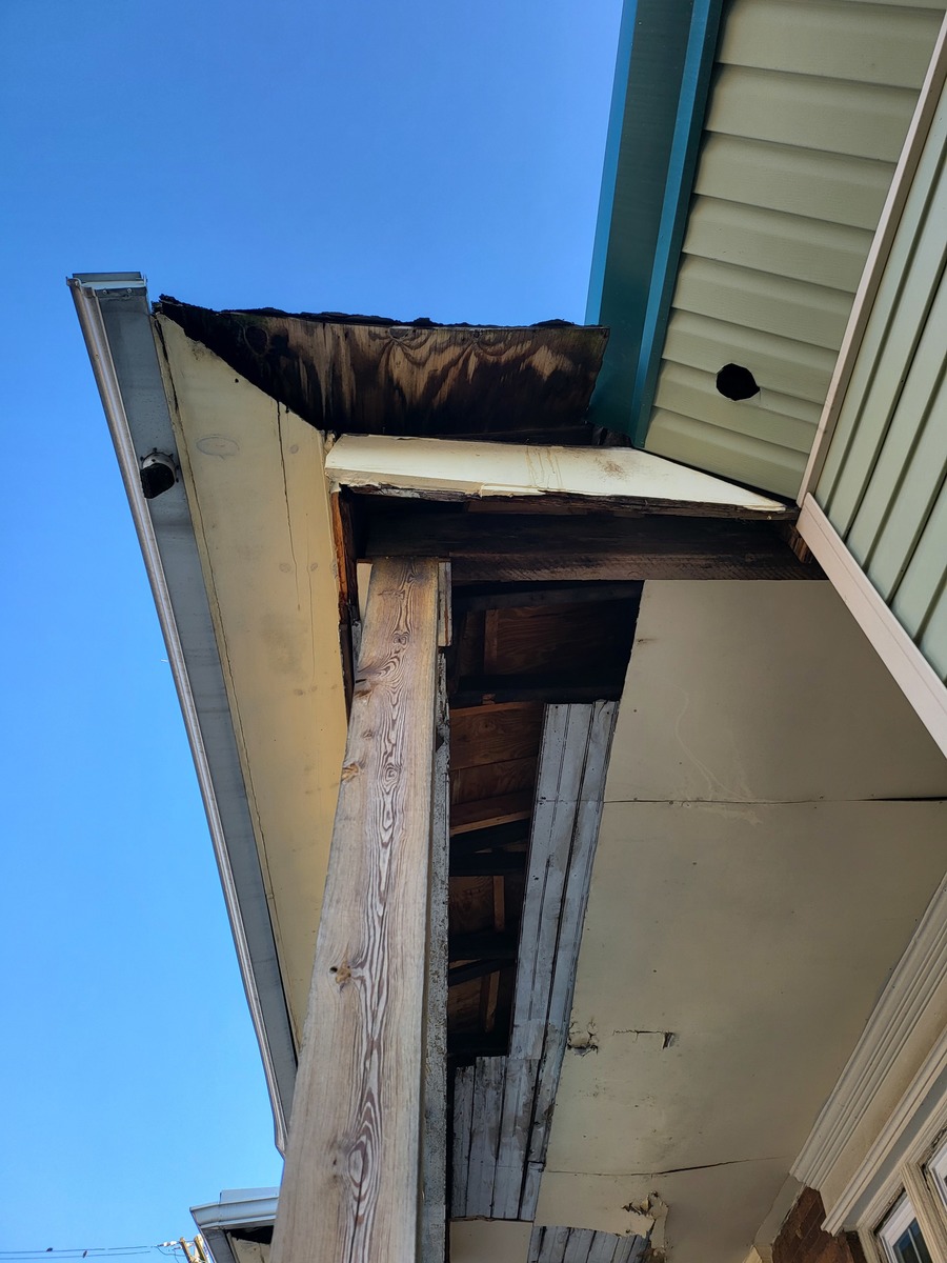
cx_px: 474
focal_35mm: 24
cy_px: 632
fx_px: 875
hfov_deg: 56.8
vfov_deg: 71.6
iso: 40
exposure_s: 1/523
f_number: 1.8
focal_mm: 5
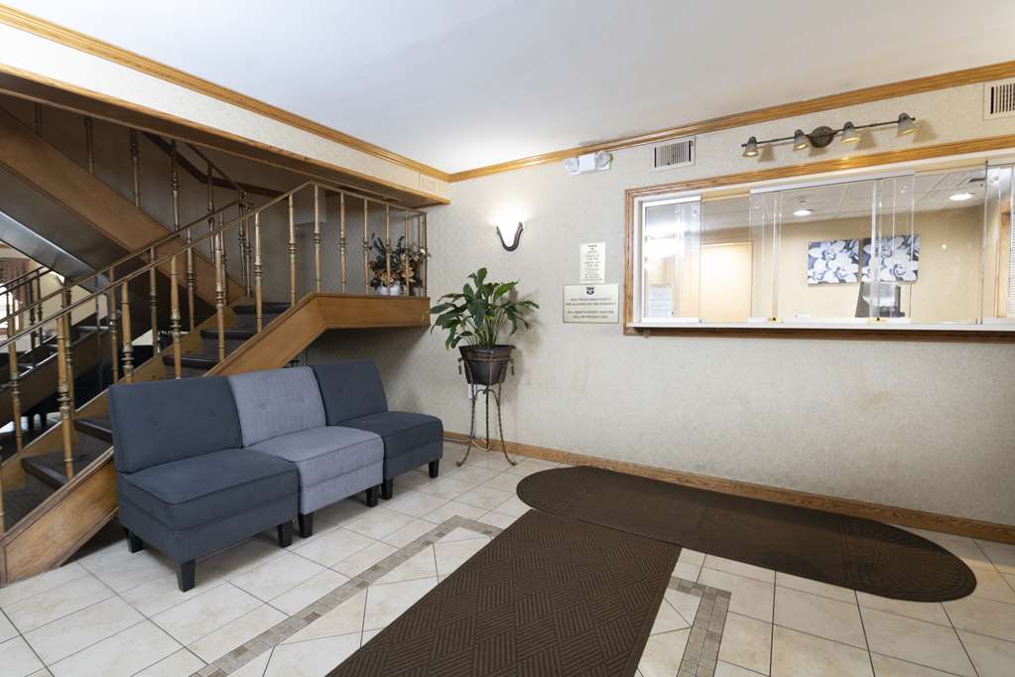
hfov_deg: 96.7
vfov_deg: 73.7
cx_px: 508
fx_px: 451
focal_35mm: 16
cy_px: 338
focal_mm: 16
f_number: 5.6
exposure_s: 1/20
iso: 500
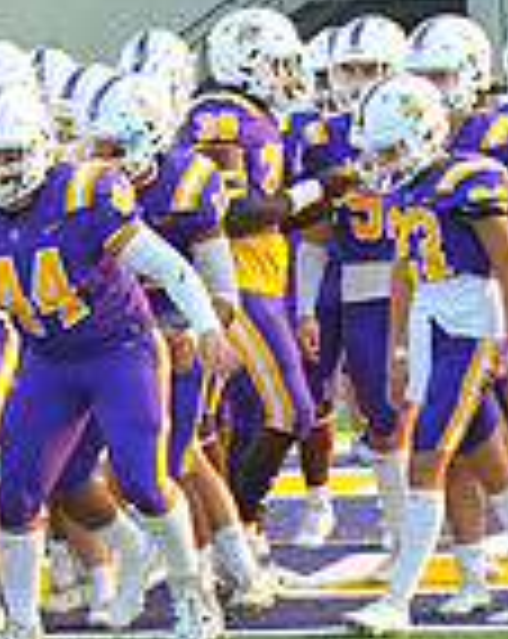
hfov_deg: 4.9
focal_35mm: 307
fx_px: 5788
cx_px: -751
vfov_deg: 6.3
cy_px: 266
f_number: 7.1
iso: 400
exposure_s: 1/100
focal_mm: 80
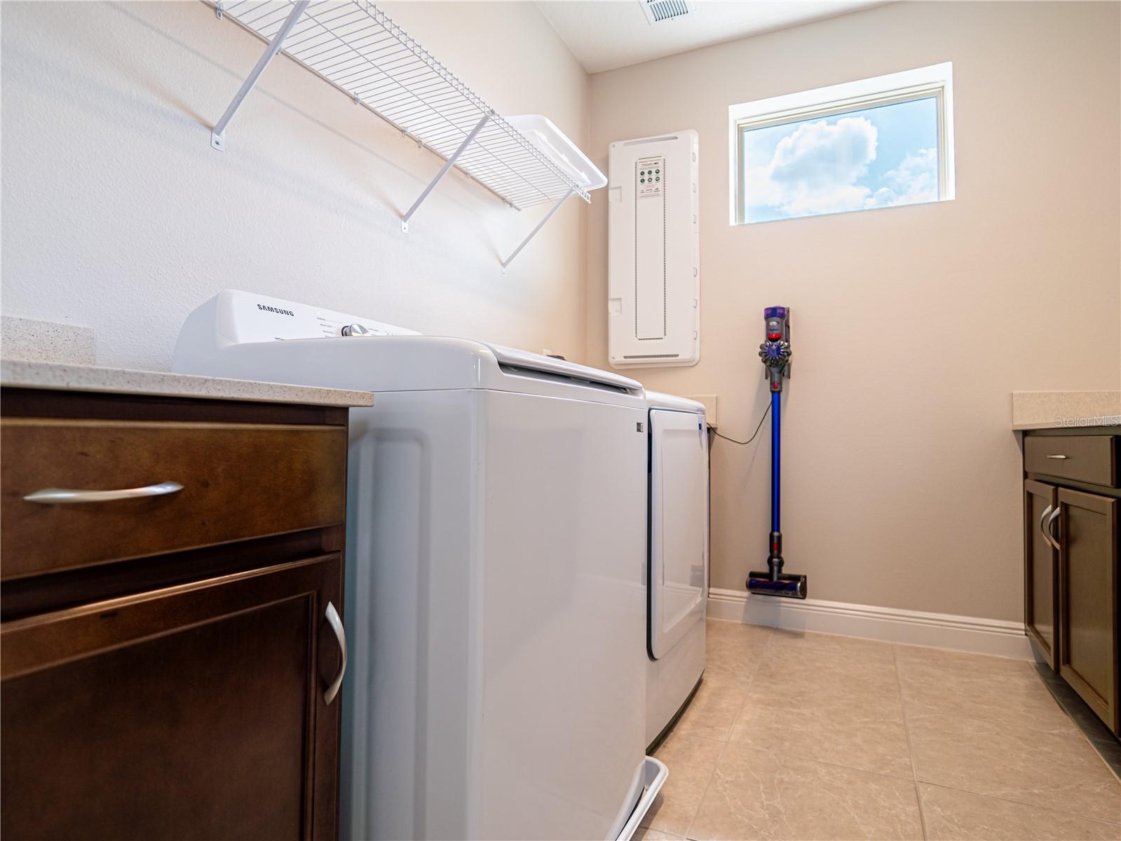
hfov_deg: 87.7
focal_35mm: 18
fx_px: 583
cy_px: 420
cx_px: 560
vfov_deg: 71.6
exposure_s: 1/400
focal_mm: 9
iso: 100
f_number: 3.5
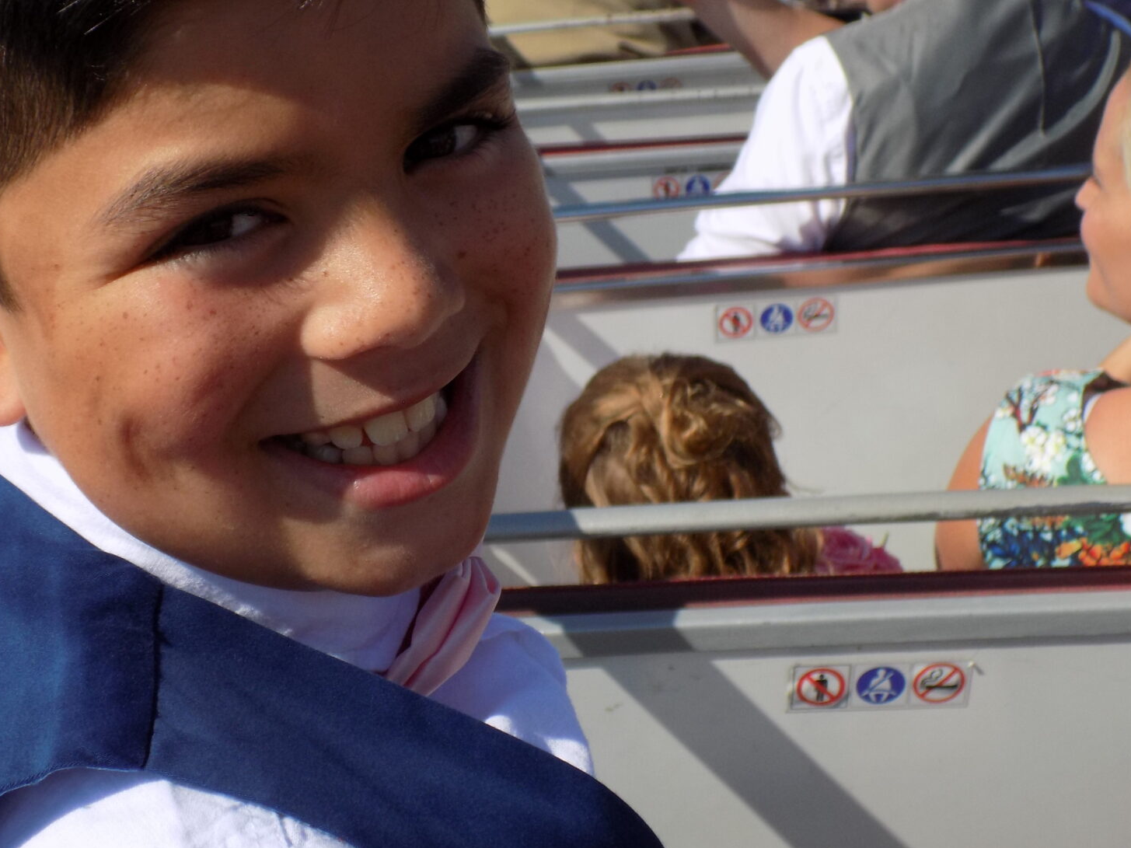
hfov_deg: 29.6
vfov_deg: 22.6
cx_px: 382
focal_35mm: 65
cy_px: 351
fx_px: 2124
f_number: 3.7
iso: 80
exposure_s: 1/1250
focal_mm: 8.1
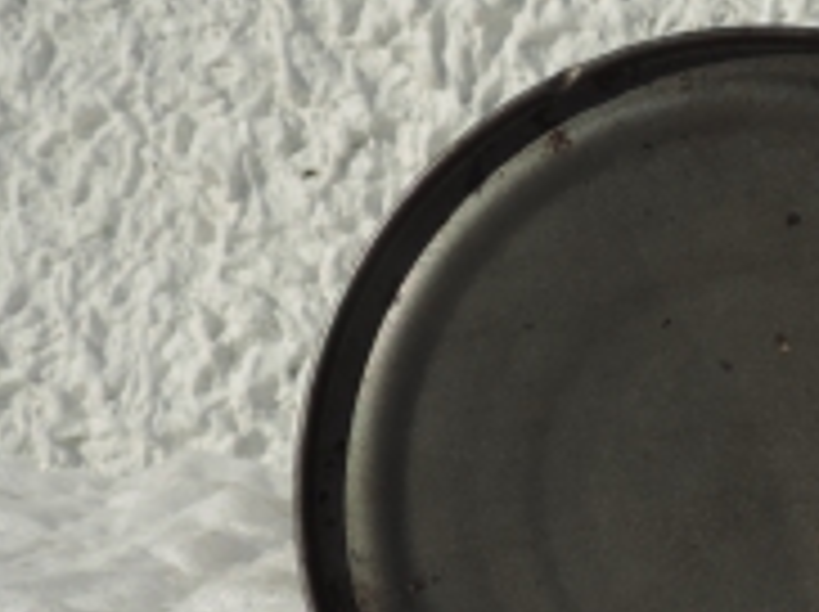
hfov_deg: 17.8
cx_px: 716
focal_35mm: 109
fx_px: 2575
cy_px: 261
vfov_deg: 13.5
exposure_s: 1/1250
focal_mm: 5.8
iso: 80
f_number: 3.6
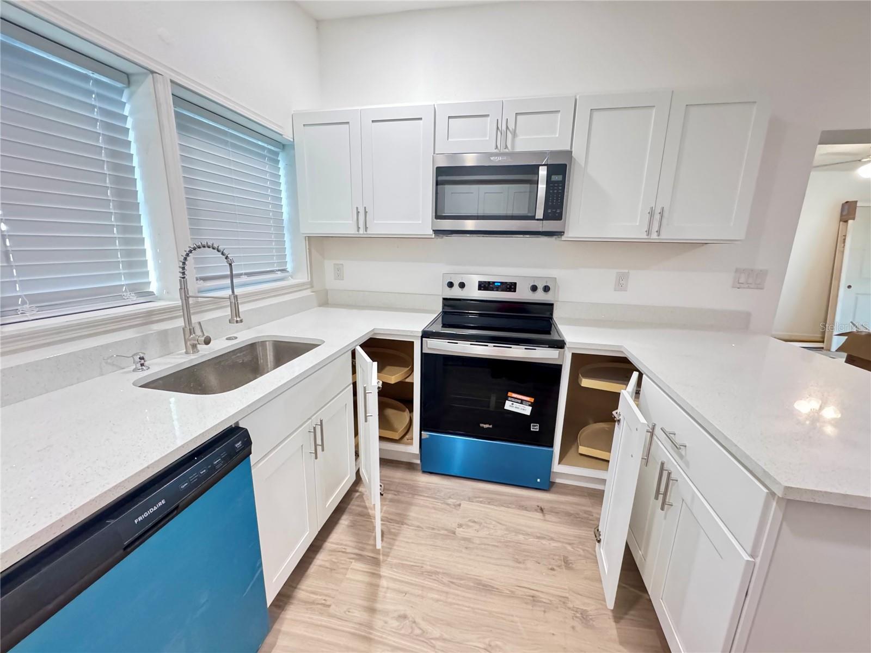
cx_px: 436
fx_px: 352
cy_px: 326
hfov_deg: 102.1
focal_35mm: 14
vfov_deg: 85.7
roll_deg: -0.8
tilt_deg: -13.7
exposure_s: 1/60
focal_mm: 2.22
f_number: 2.2
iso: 1250
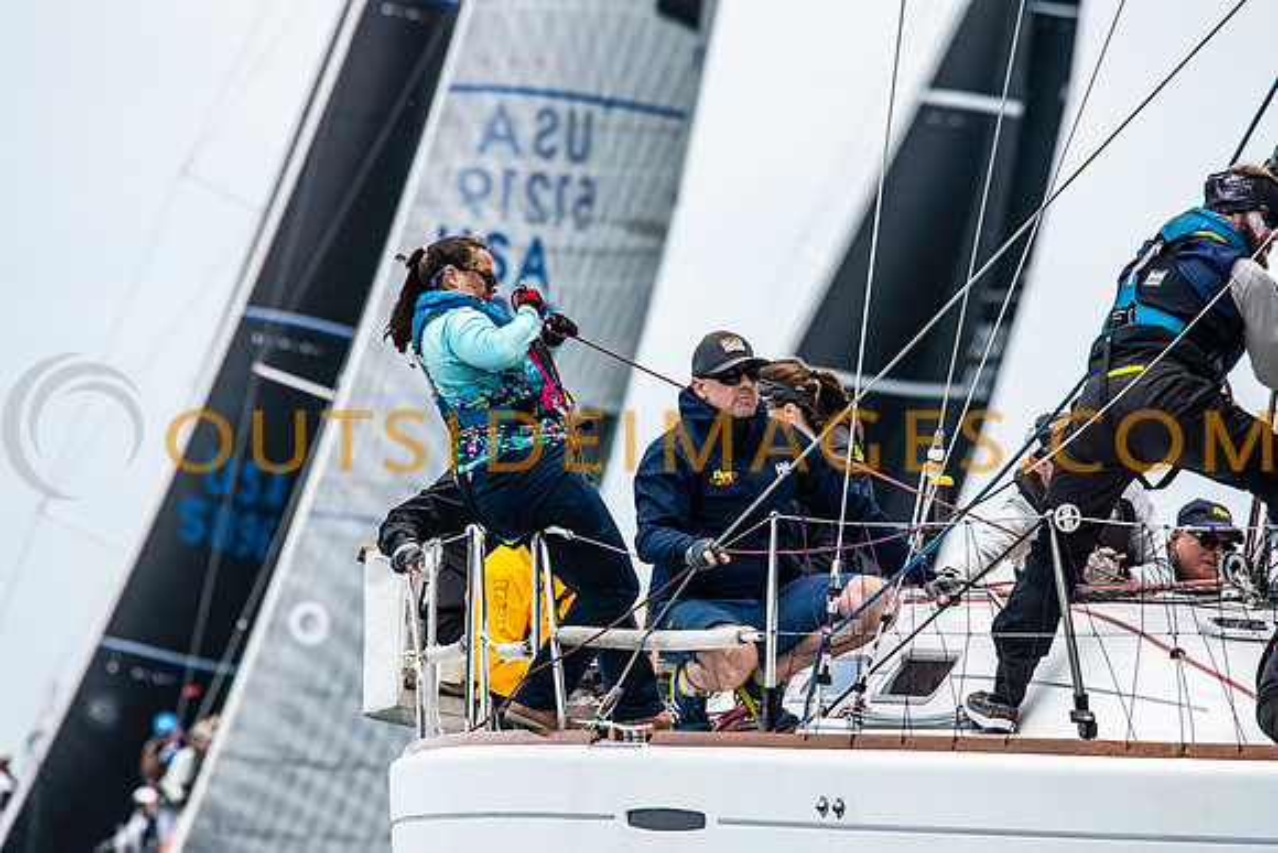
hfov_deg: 4.6
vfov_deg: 3.1
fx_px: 15990
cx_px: 639
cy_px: 426
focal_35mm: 450
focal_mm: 300
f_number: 5.6
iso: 400
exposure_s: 1/1600
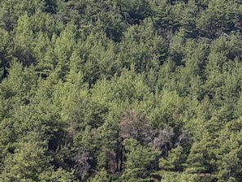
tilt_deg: +9.2
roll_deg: +0.6
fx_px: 1350
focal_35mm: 193
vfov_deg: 7.6
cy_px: 232
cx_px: 449
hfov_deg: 9.7
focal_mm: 6.76
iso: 64
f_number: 1.78
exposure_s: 1/2976
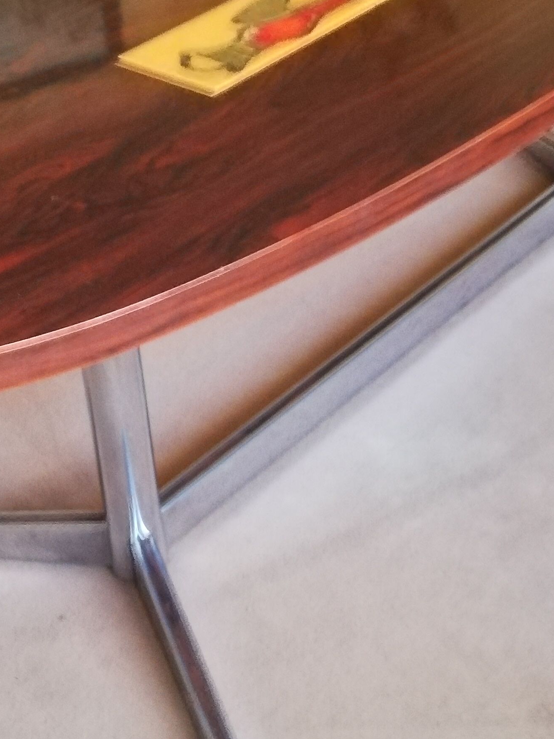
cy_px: 321
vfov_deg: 28.5
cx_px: 239
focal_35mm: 68
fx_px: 1451
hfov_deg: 21.6
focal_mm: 3.81
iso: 640
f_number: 2.2
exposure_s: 1/16.7
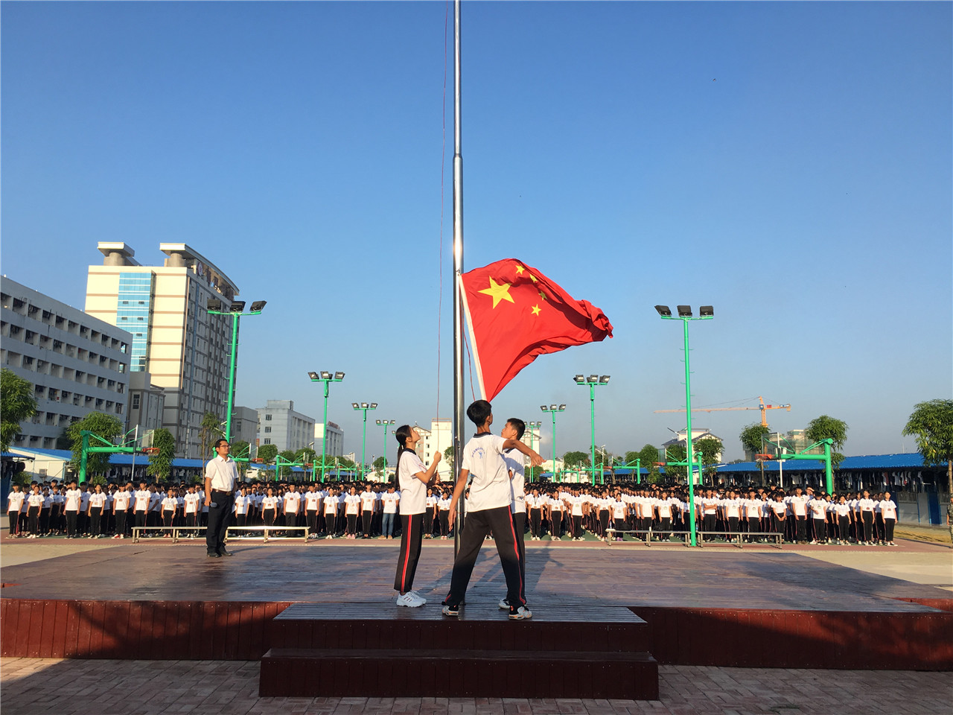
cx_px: 476
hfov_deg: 61.7
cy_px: 358
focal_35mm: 29
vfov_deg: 48.2
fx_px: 798
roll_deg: +0.0
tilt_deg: +9.7
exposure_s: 1/1068
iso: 25
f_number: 2.2
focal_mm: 4.15
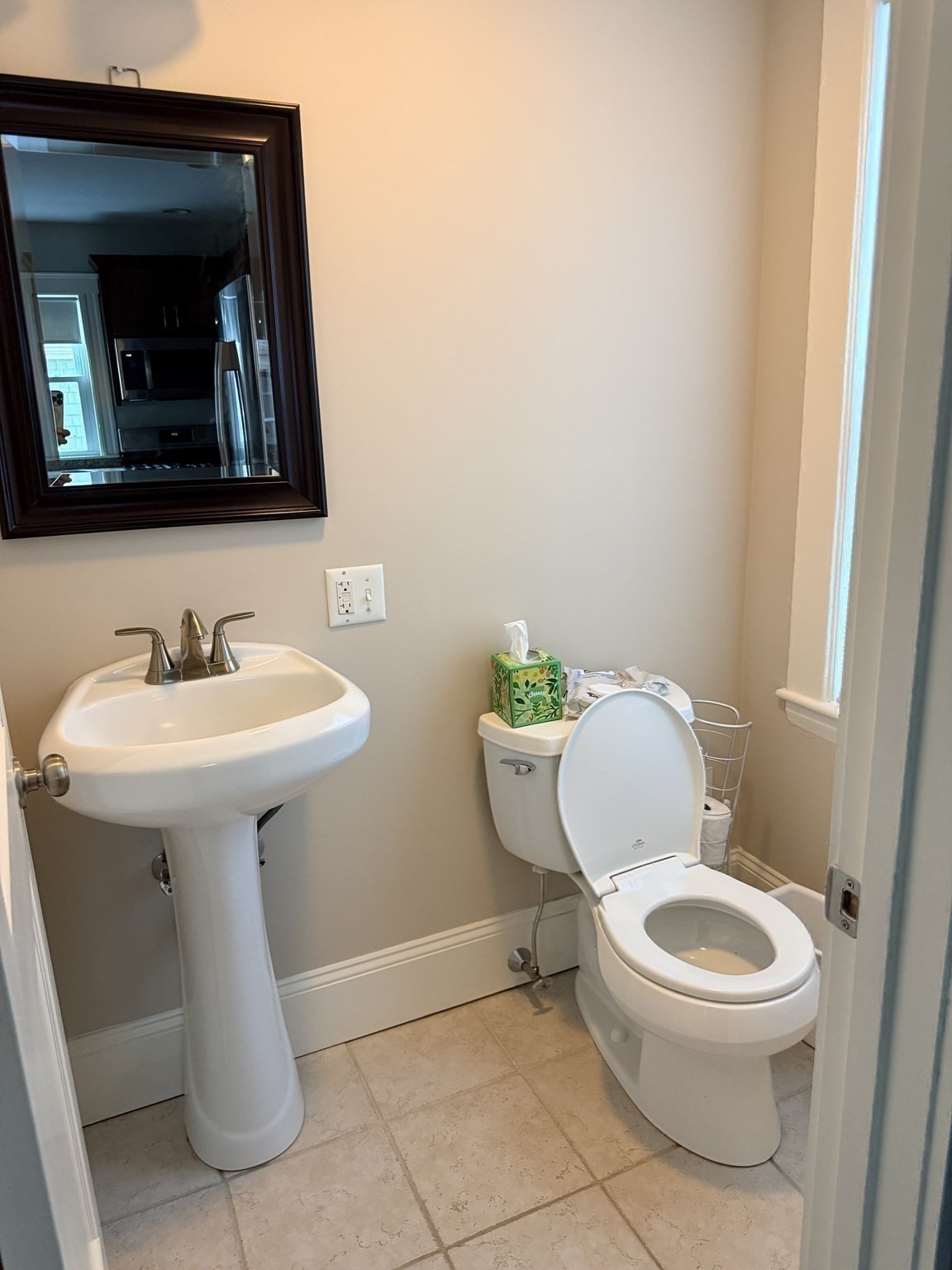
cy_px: 635
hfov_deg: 56.8
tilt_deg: -14.8
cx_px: 476
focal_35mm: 24
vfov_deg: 71.6
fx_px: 880
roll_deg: +1.5
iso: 400
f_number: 1.78
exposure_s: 1/60
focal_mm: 6.76
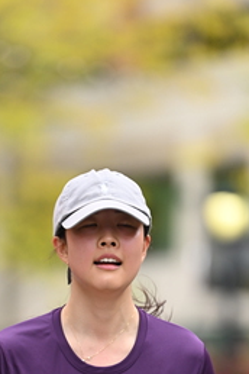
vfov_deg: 5.0
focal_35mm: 416
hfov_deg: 3.3
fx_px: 4316
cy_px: 328
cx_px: 76
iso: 640
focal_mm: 195
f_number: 2.8
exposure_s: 1/1600
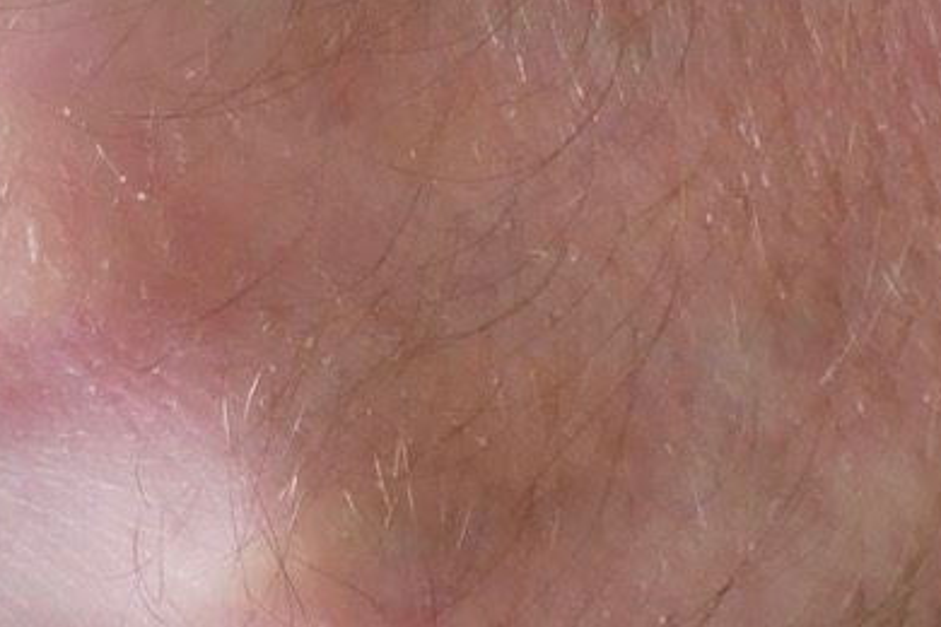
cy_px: -39
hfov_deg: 4.2
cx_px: 1474
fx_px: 12676
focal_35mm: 485
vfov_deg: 2.8
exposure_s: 1/80
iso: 640
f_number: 4.5
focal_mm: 45.89
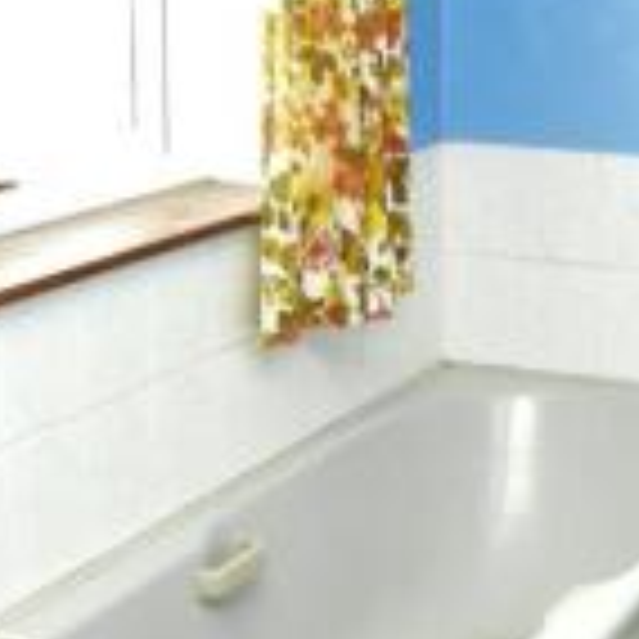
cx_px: 848
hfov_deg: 18.5
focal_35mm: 87
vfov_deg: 19.9
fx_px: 1817
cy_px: 272
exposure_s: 1/20
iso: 100
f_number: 2.8
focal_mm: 5
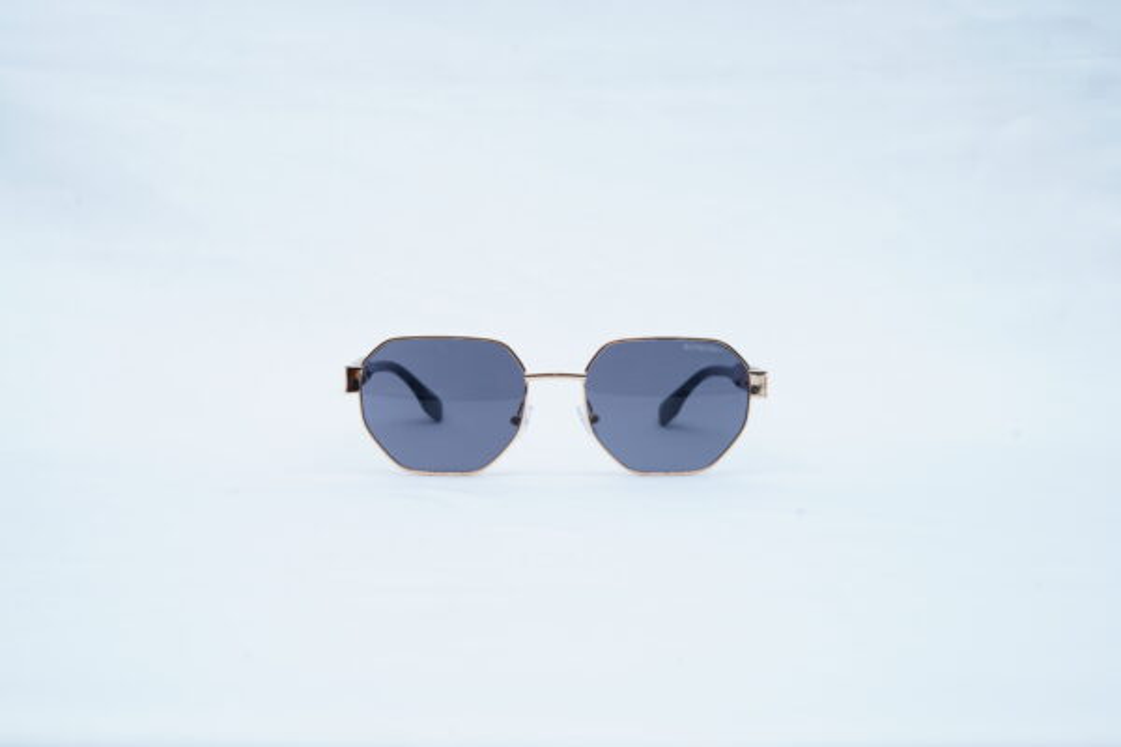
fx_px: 1557
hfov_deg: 39.6
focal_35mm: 50
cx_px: 560
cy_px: 374
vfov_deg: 27.0
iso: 200
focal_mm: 50
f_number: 9
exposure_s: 1/160
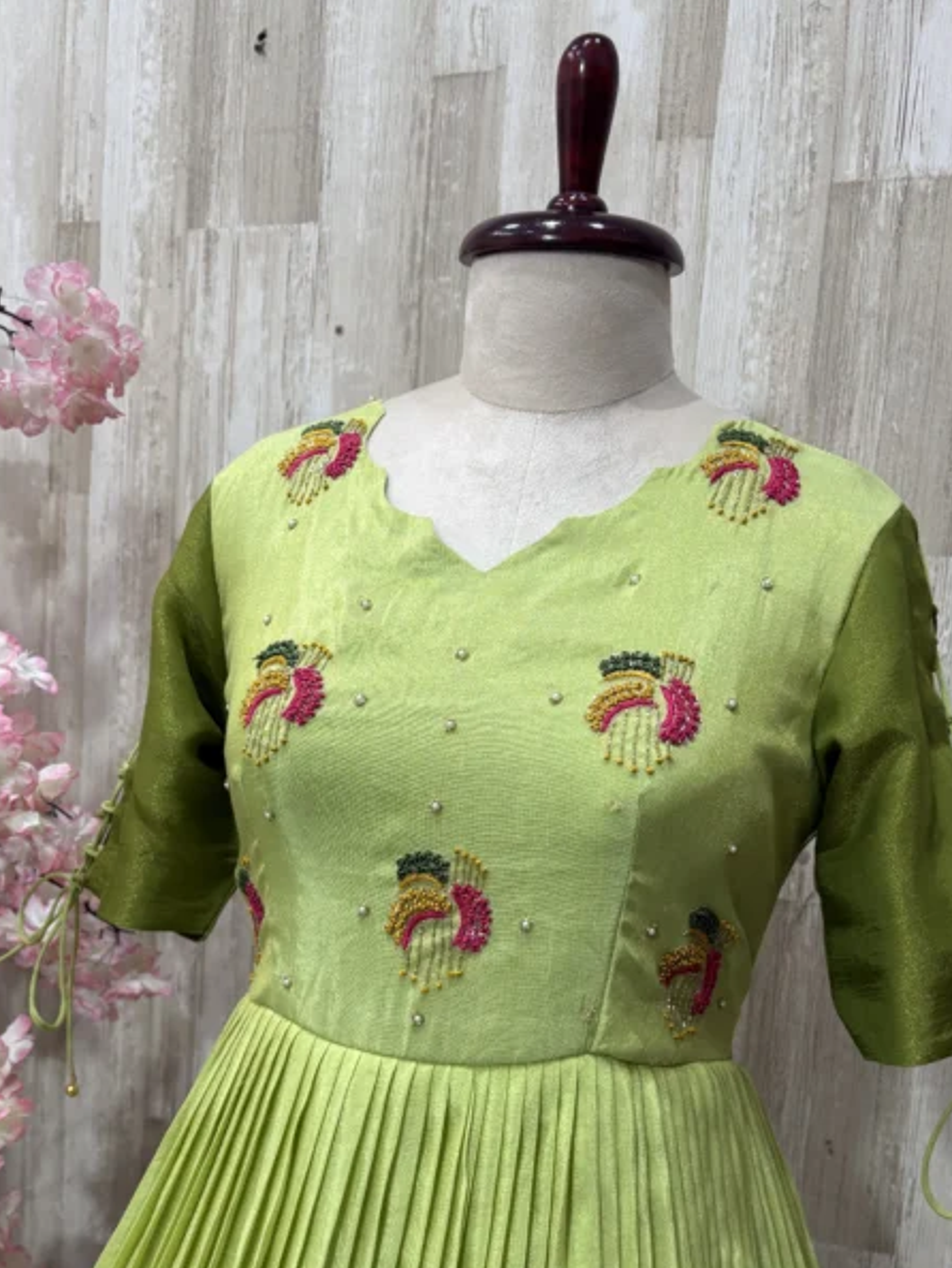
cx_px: 442
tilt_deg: -5.3
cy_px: 835
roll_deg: -4.6
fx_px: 1282
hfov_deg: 40.7
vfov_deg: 51.7
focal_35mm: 35
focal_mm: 6
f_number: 1.6
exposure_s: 1/100
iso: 80
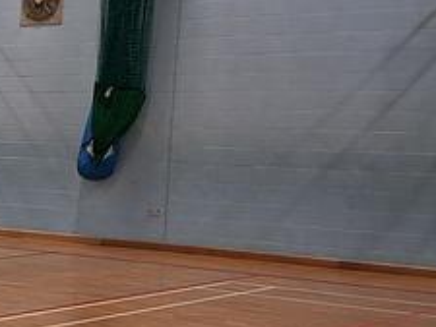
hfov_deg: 17.3
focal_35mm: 96
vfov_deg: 15.2
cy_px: 300
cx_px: -308
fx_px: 1210
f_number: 1.8
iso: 500
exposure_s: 1/50
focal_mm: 4
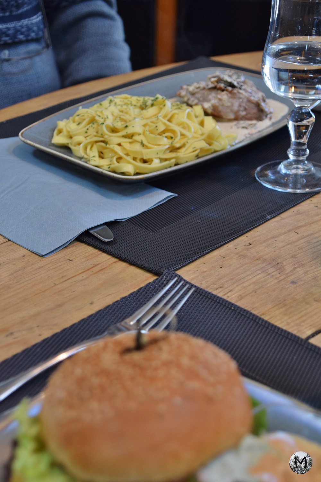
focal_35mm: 66
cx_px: 160
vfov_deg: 30.5
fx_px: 883
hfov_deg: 20.6
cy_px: 241
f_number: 4.8
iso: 640
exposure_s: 1/60
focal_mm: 44
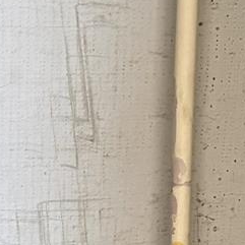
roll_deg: -4.6
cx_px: 200
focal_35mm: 180
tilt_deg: -27.1
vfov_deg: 9.4
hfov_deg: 9.7
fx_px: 1441
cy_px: 378
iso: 640
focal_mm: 6.76
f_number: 1.78
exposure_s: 1/60
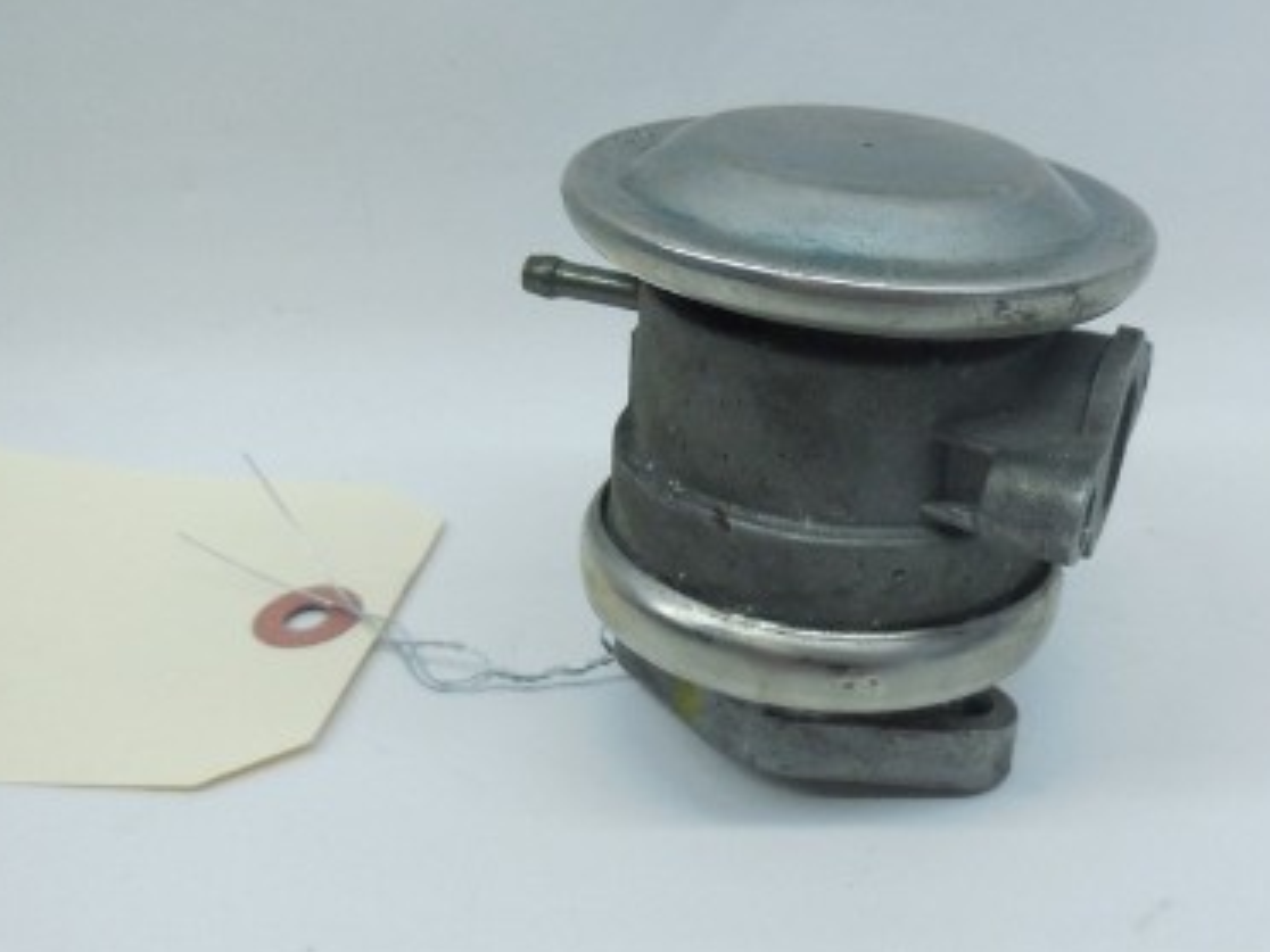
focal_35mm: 43
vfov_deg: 33.6
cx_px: 826
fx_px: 1578
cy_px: 536
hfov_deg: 43.4
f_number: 3.1
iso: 250
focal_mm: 4.5
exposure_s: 1/250
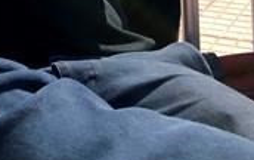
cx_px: -64
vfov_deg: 9.4
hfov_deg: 17.0
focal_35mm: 116
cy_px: -286
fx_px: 804
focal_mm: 4.15
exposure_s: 1/630
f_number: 2.2
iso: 25
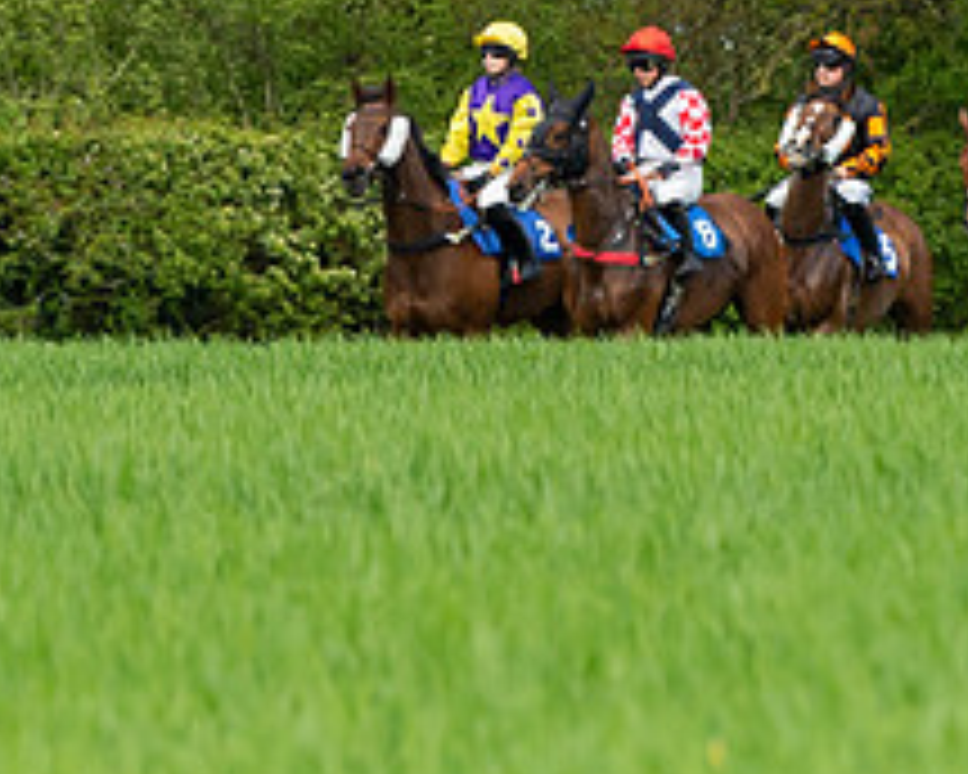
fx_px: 34952
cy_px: 321
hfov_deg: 1.6
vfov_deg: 1.3
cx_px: 775
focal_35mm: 1220
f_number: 4
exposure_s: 1/2000
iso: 400
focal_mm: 200
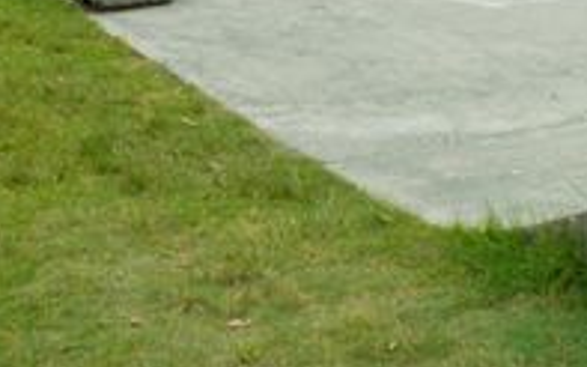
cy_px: -27
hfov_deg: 30.6
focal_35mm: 67
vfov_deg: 18.7
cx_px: 322
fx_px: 1072
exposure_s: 1/100
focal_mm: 4.6
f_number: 8
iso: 80
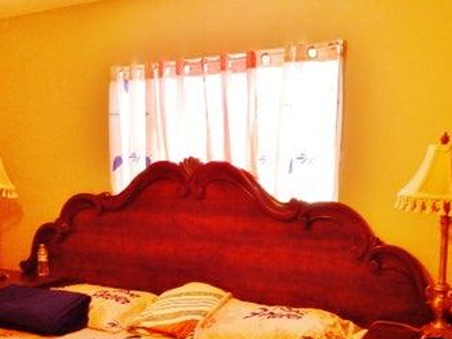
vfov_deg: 33.8
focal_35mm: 42
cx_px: 186
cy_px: 244
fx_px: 548
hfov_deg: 44.6
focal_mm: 4
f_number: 3
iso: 200
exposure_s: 1/30
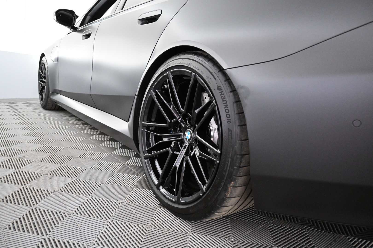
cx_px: 186
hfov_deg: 68.9
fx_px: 272
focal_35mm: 26
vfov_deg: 49.1
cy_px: 124
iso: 4000
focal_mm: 17.5
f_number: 3.5
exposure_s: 1/80
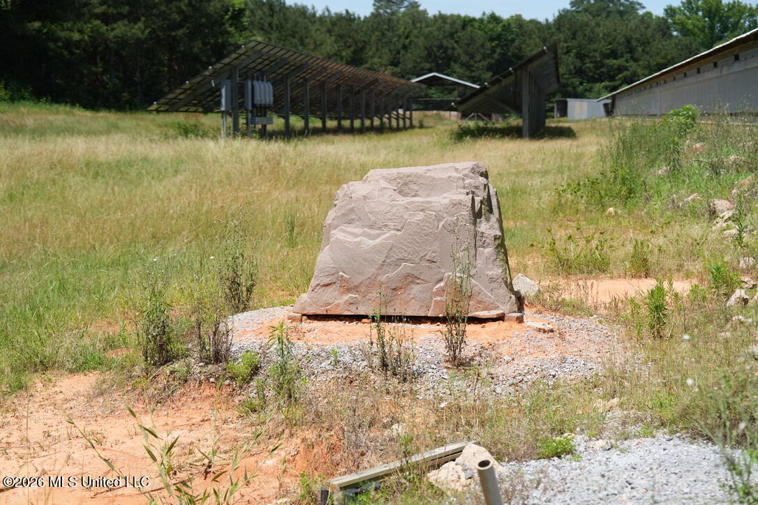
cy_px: 252
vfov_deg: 19.5
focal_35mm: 70
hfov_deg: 28.8
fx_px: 1474
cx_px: 379
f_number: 3.5
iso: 1000
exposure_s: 1/8000
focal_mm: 70
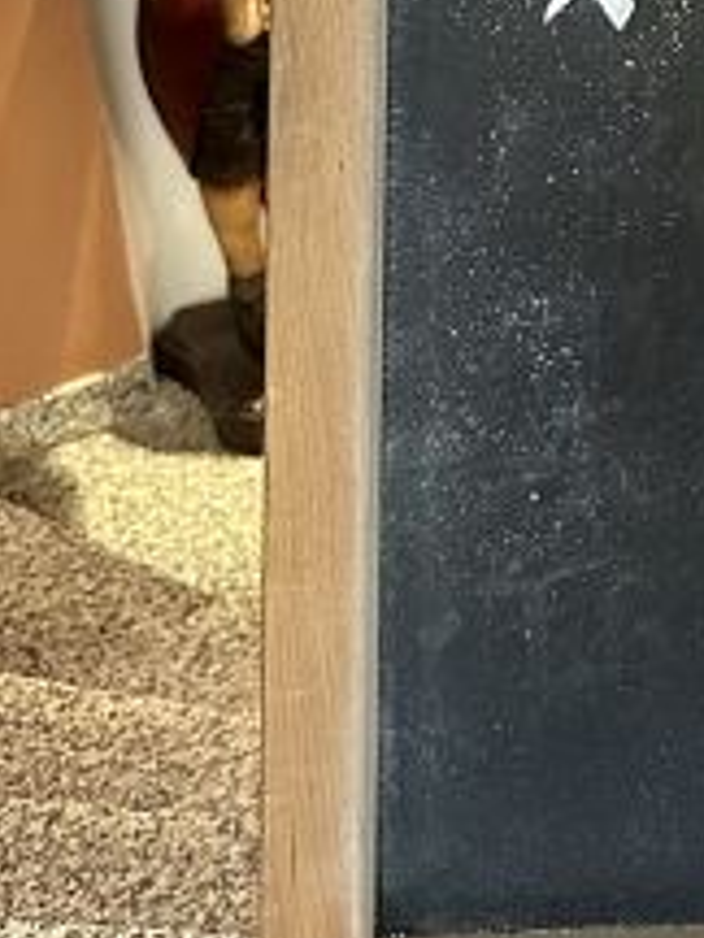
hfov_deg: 15.0
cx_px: 1156
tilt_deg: -23.4
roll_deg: -2.9
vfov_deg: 20.3
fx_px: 2413
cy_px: -243
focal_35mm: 89
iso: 500
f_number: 1.78
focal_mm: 6.86
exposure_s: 1/50
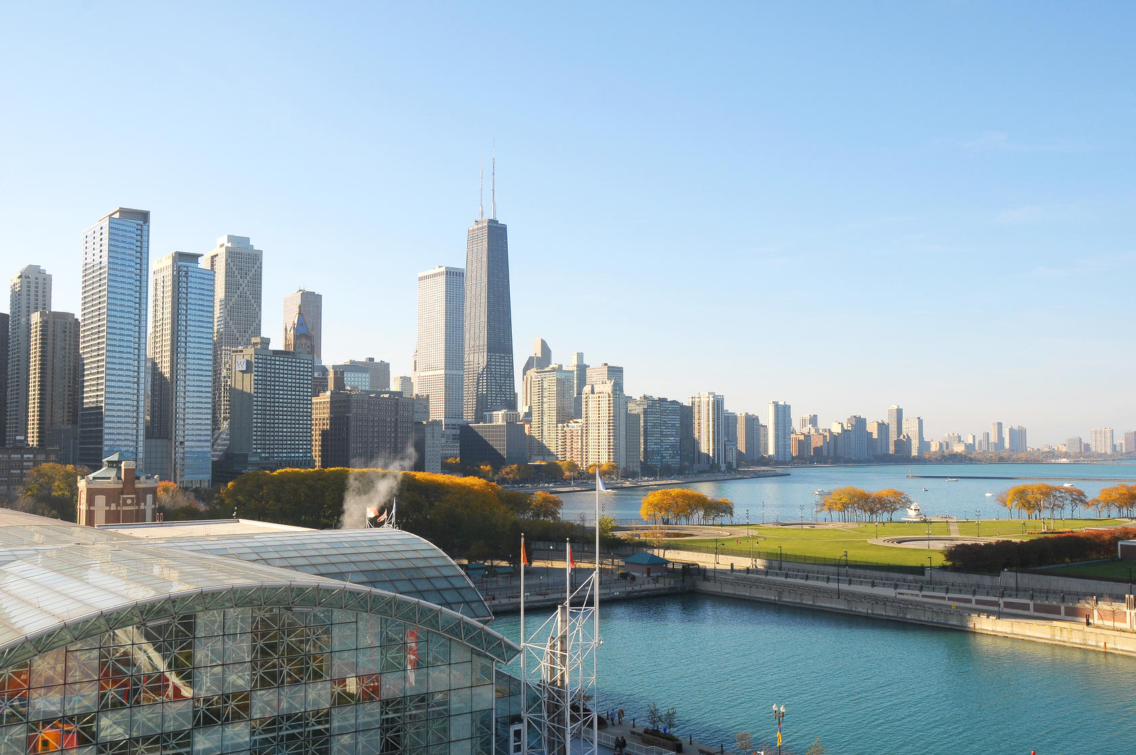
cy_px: 378
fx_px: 1040
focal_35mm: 33
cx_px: 568
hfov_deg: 57.3
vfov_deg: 39.9
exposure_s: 1/320
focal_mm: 22
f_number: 9
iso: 200
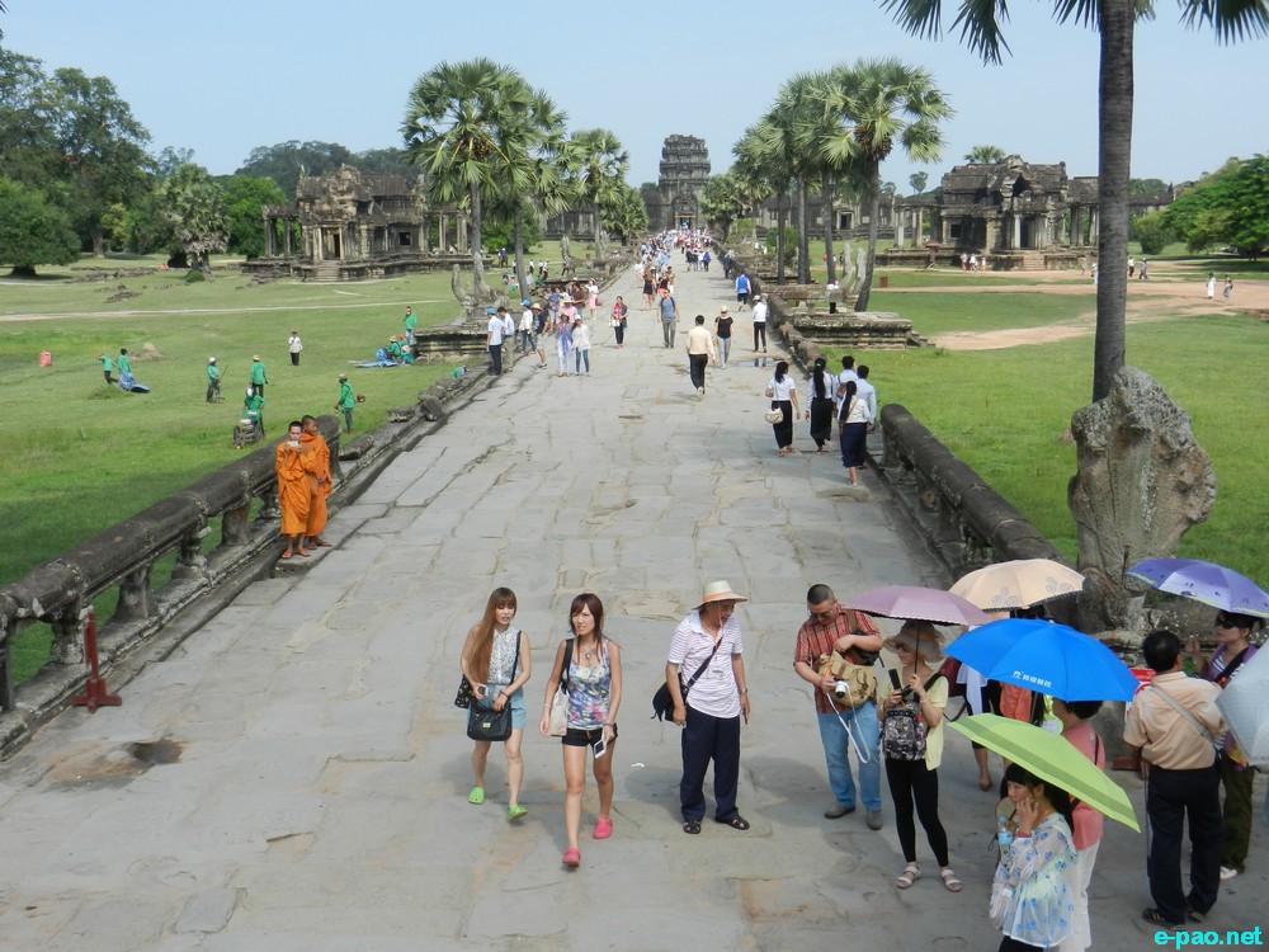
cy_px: 476
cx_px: 634
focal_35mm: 45
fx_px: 1650
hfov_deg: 42.1
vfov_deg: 32.2
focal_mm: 8.2
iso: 160
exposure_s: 1/800
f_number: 4.2
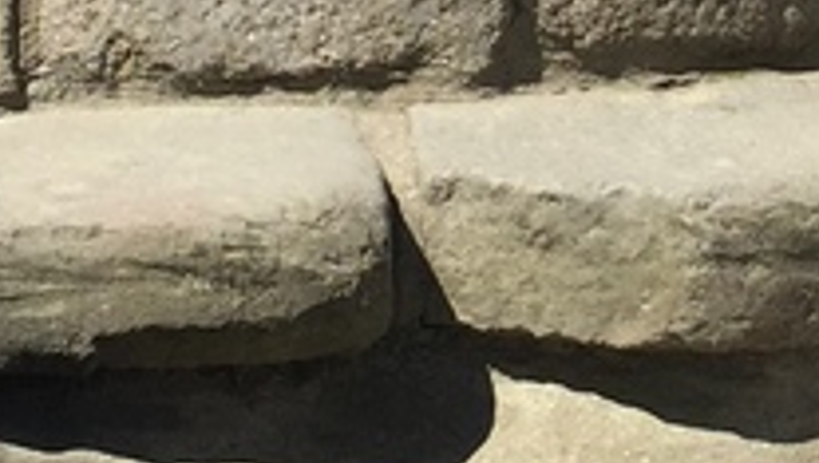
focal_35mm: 183
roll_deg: +2.4
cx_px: 732
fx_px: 3979
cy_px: -380
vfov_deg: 6.5
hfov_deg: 11.7
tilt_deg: -3.1
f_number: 2.2
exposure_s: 1/1412
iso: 32
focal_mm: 4.15
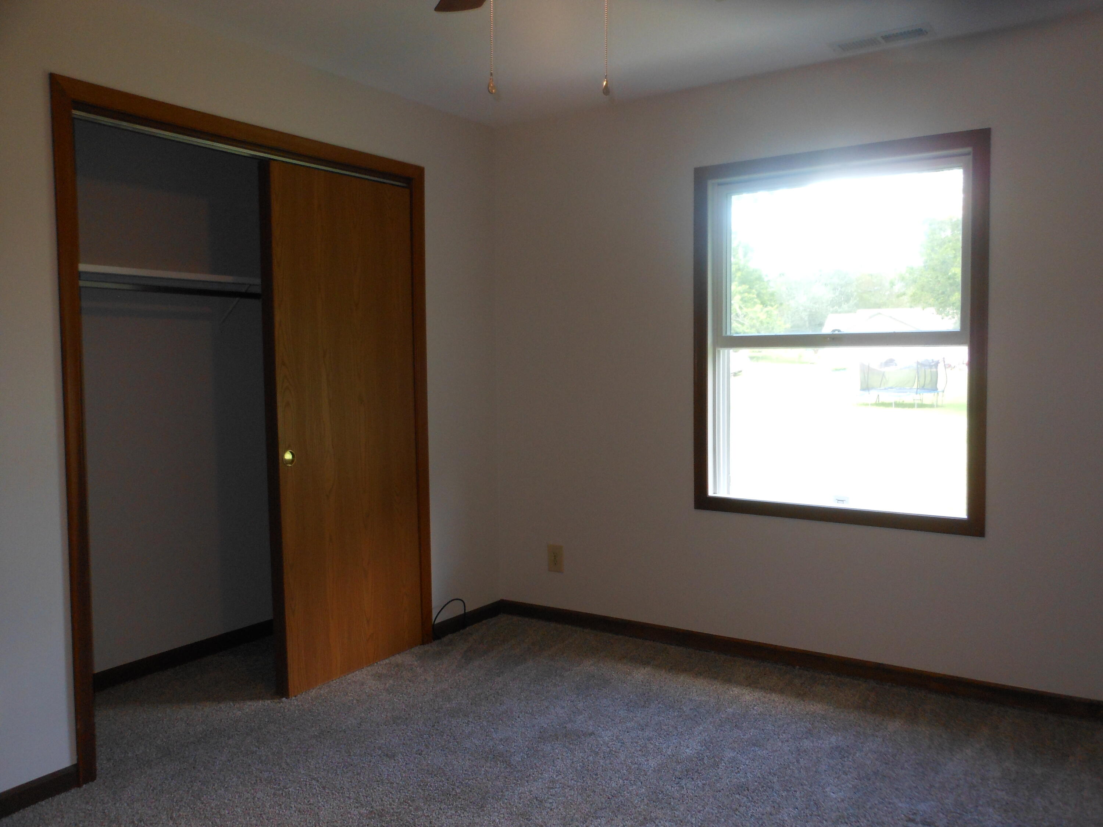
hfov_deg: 63.4
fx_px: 892
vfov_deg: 49.7
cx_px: 552
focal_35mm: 28
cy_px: 414
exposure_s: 1/25
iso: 200
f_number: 3.7
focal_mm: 5
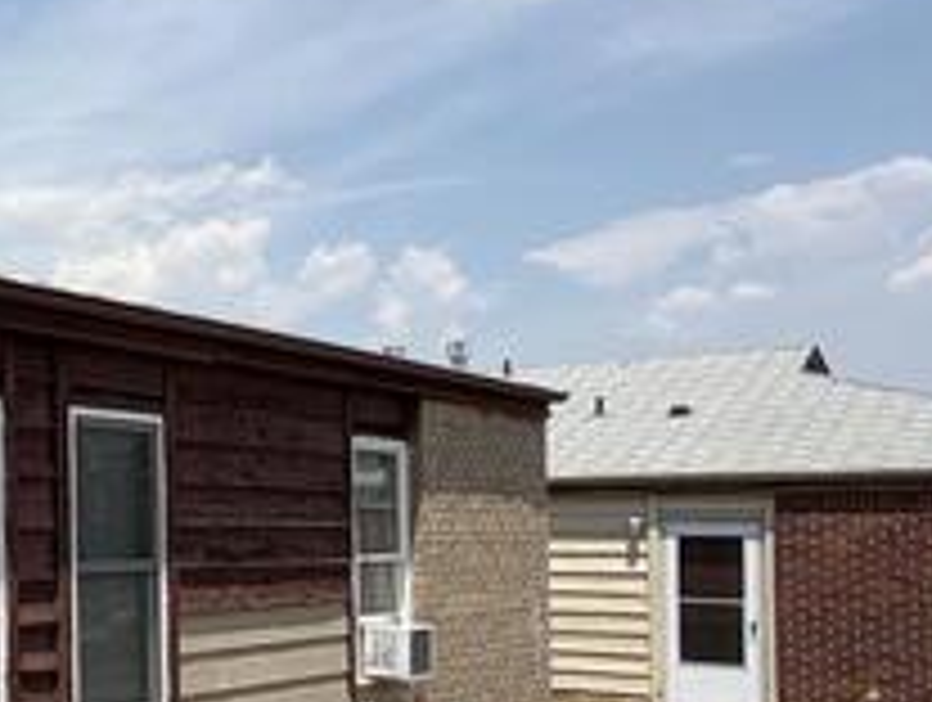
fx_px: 1456
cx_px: -450
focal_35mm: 54
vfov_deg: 26.9
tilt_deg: +2.7
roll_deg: +0.5
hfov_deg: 26.3
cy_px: 490
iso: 20
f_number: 2.2
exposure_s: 1/1211
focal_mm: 2.22
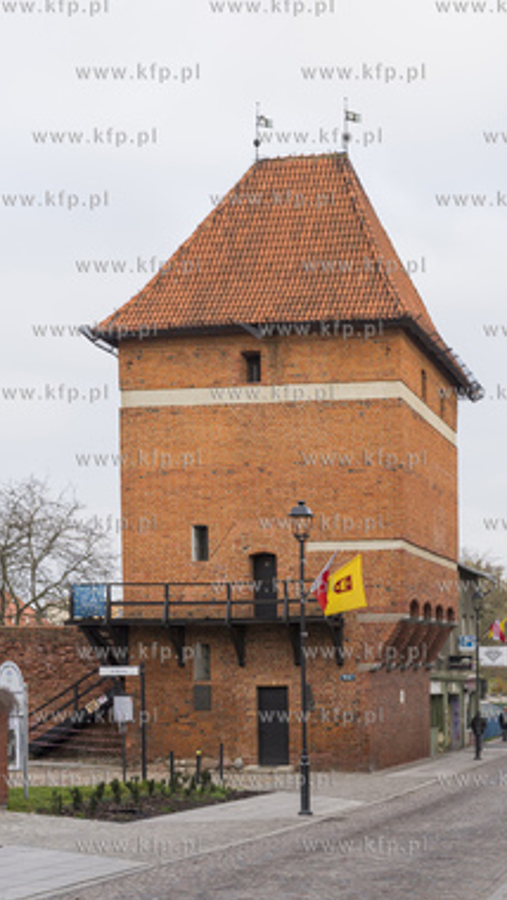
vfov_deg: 39.2
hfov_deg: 22.6
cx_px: 290
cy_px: 455
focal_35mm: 53
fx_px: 1266
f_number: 4
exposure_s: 1/500
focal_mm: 48
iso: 400
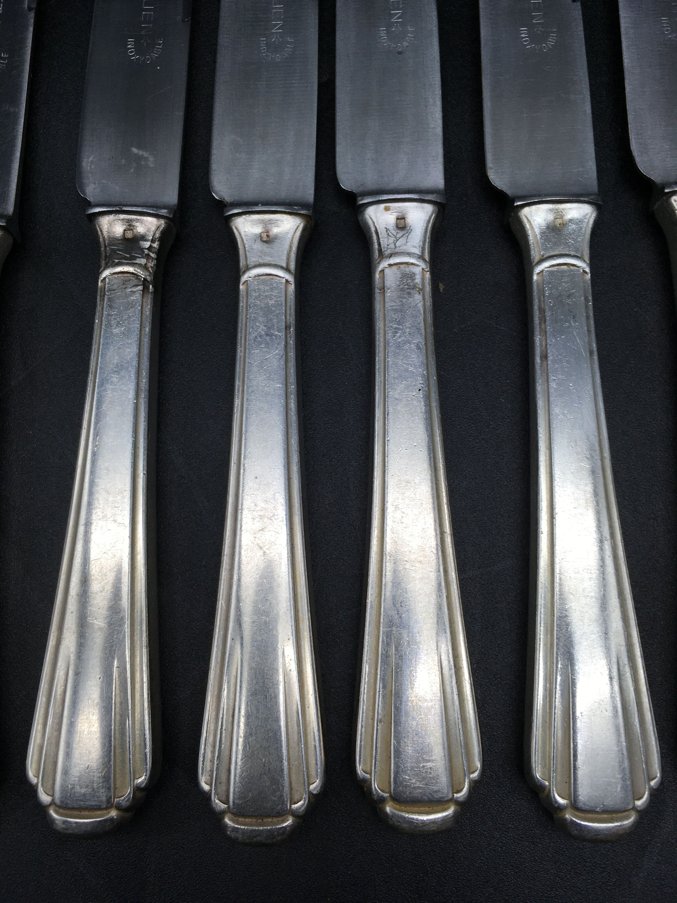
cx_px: 338
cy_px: 452
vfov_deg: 61.7
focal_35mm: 29
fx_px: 756
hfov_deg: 48.2
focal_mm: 4.15
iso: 25
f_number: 2.2
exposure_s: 1/246
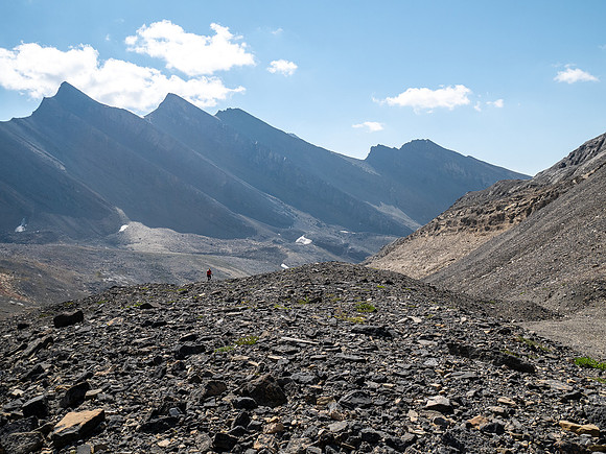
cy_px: 227
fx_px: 630
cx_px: 303
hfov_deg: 51.4
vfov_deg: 39.7
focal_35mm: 36
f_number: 8
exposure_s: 1/250
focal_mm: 18
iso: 200
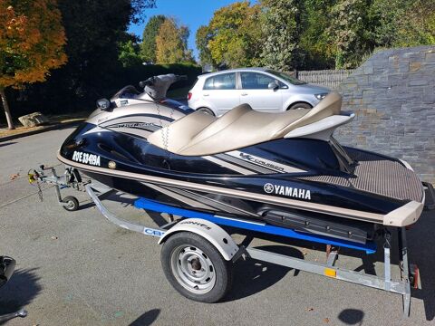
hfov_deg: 69.4
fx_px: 314
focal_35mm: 25
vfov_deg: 54.9
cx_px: 218
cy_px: 163
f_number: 1.8
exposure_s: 1/1094
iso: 32
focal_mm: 4.65
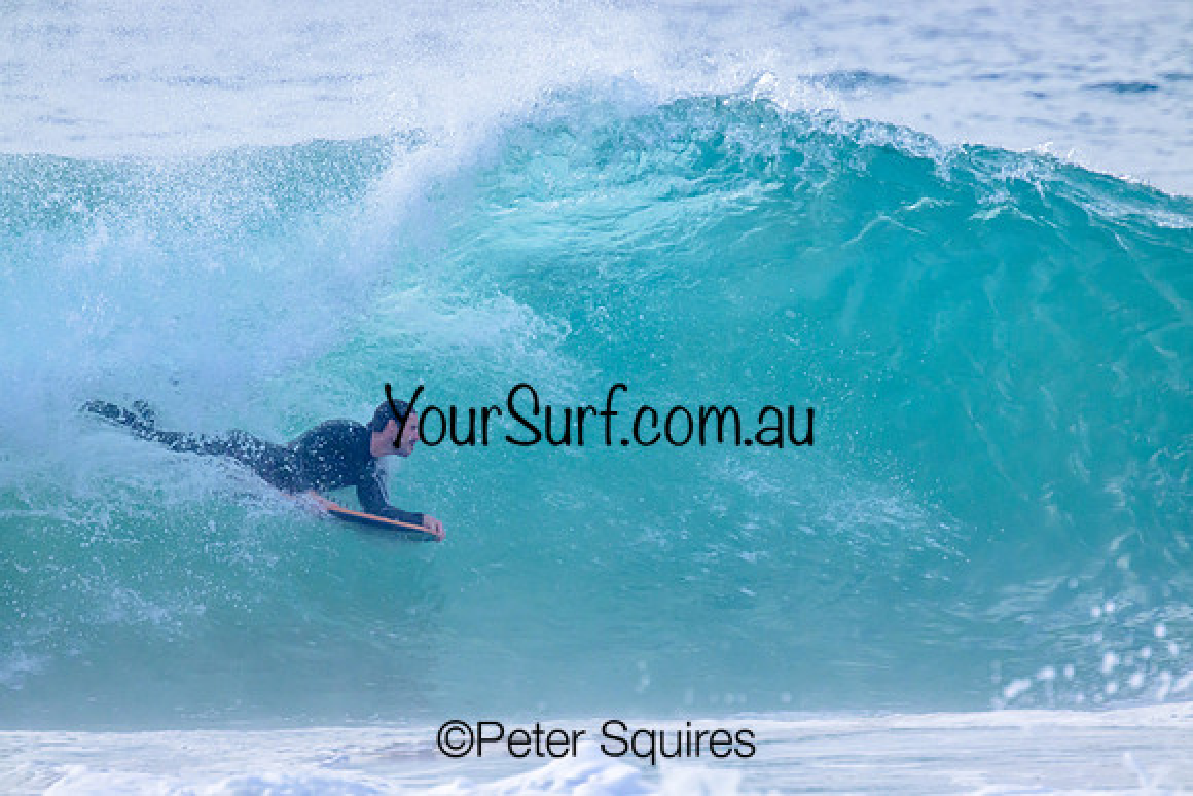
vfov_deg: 1.7
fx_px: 26516
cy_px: 398
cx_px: 596
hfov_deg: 2.6
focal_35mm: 800
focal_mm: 800
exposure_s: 1/2000
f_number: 11
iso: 2500
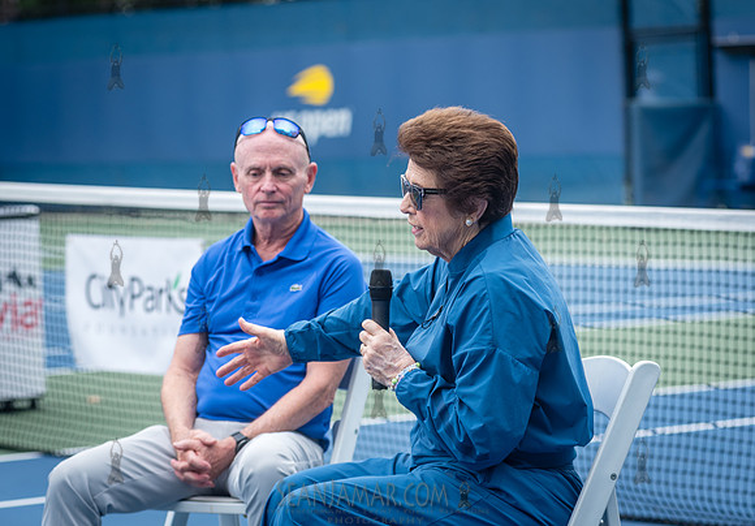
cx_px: 375
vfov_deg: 9.8
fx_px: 3080
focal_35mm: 145
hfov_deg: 14.0
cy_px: 256
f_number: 4.5
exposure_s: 1/200
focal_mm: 120
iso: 200
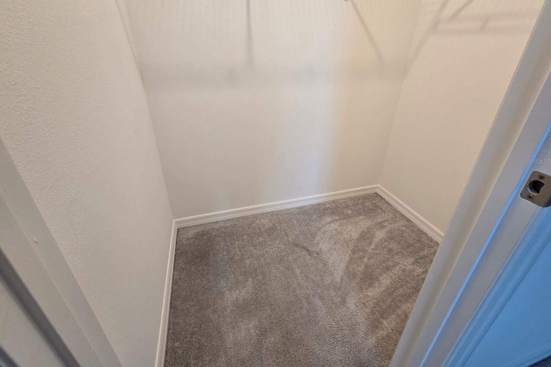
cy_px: 161
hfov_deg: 104.3
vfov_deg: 80.8
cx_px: 273
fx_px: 214
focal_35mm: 14
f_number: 2.2
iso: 125
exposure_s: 1/60
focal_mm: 2.2
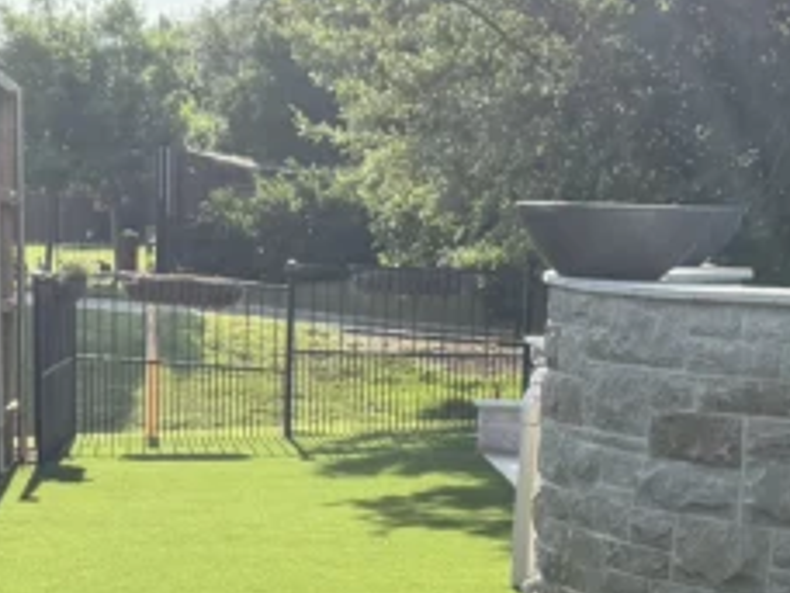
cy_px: 836
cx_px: 336
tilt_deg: -15.2
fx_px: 2465
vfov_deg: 13.1
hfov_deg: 18.2
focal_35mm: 108
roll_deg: -1.2
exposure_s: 1/2445
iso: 100
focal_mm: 6.76
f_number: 1.78
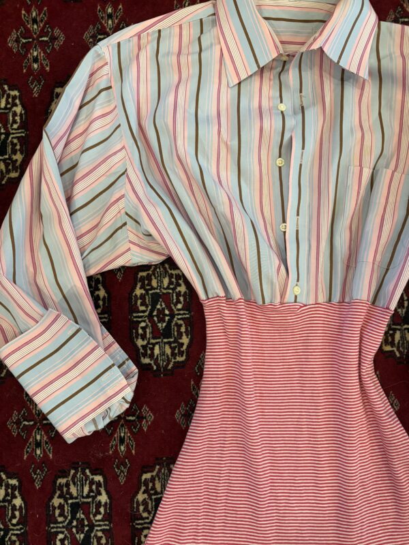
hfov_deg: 53.1
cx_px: 204
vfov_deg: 67.3
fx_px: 410
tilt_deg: -85.8
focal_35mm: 26
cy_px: 272
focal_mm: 5.96
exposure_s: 1/60
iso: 320
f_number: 1.6
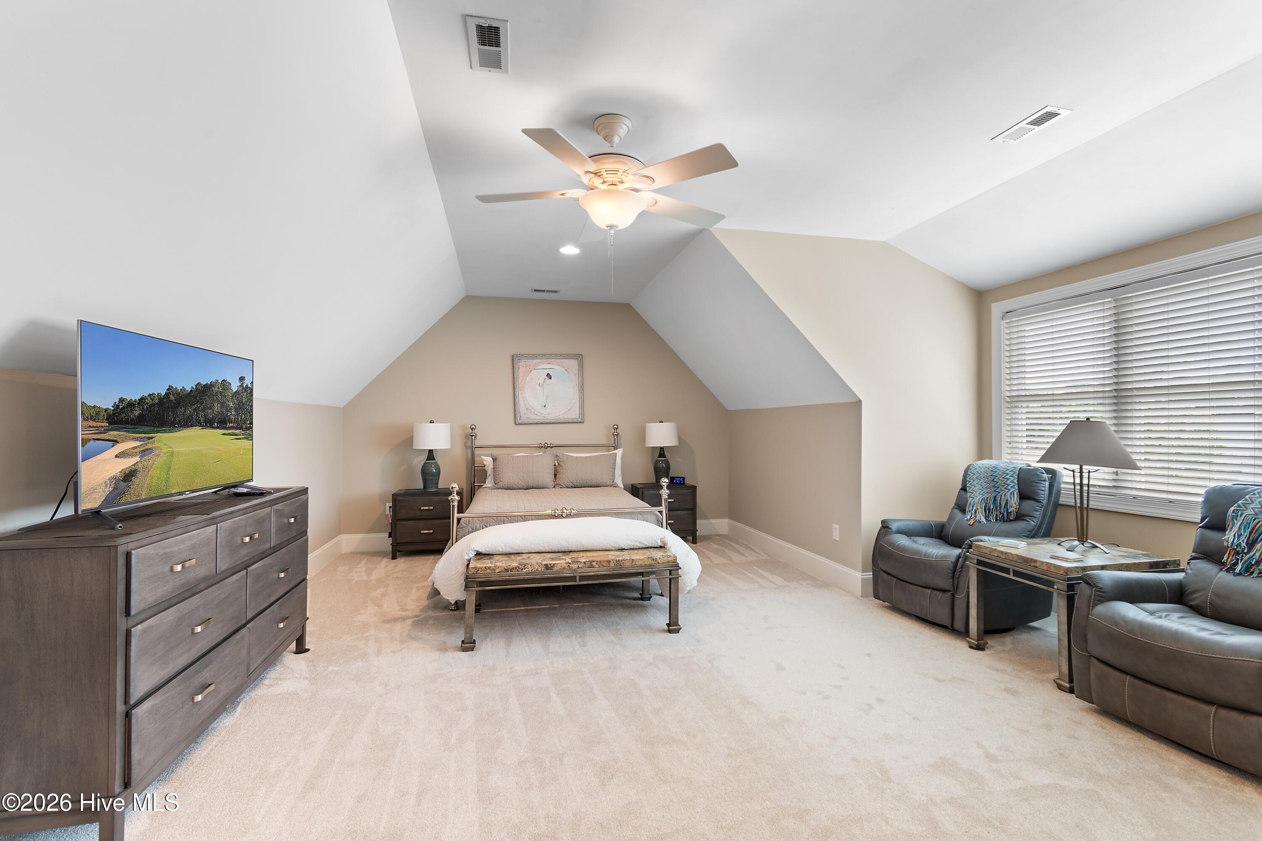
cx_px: 631
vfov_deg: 77.3
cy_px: 420
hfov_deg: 100.4
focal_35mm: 15
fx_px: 526
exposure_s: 1/3
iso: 100
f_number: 4.5
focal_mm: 10
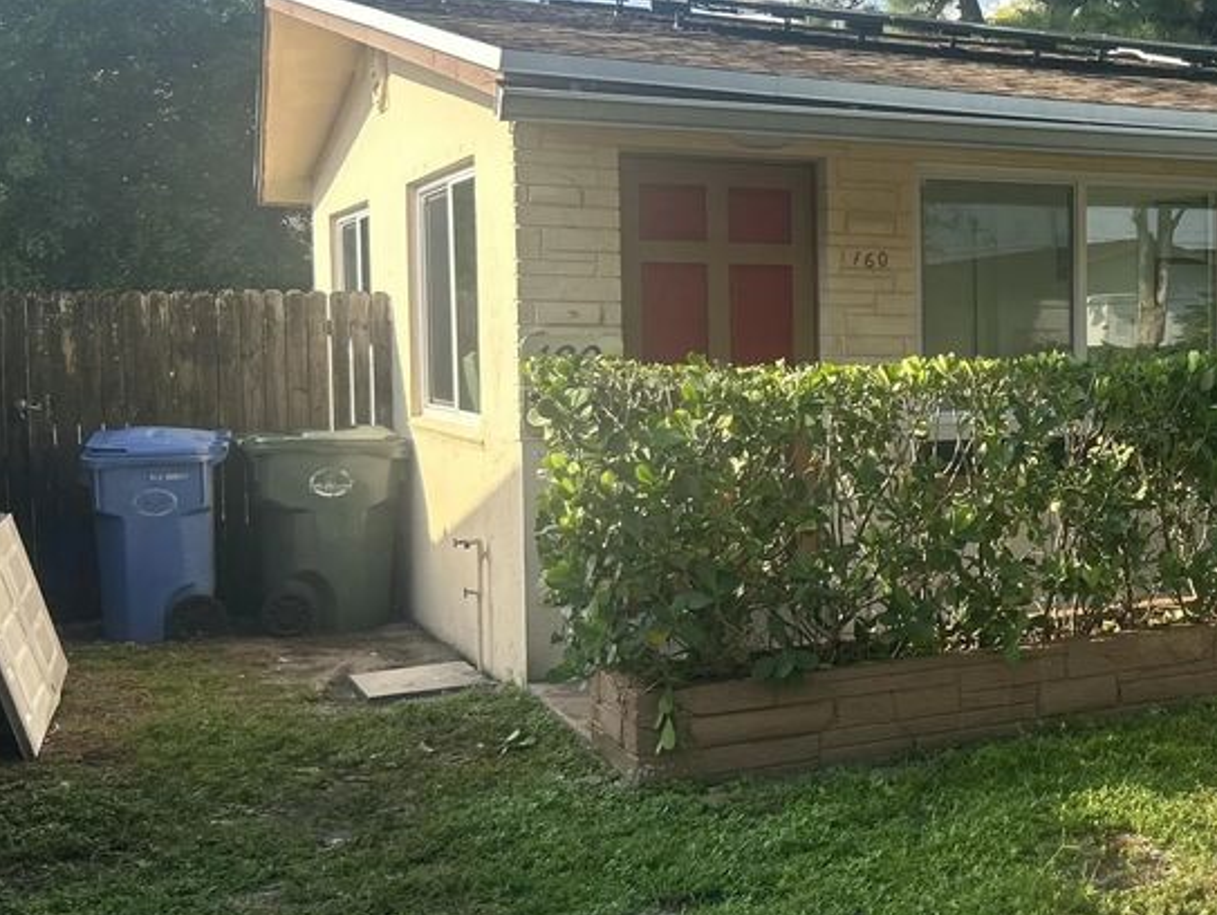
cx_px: 1141
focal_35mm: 49
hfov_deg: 36.0
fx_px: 1724
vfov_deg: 29.7
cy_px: 408
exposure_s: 1/1575
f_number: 1.5
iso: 50
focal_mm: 5.7
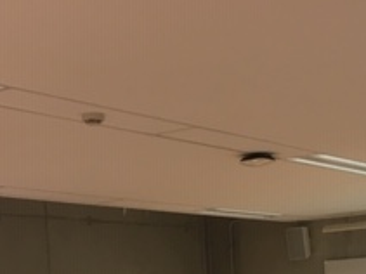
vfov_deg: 15.5
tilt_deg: -5.7
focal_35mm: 88
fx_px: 930
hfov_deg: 22.2
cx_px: 220
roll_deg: +3.0
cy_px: 408
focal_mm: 4.15
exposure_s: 1/33
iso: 100
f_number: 2.2
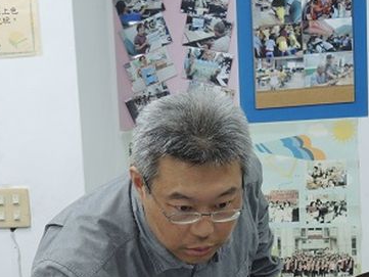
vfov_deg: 15.7
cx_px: 117
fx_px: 992
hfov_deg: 21.0
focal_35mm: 93
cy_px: 260
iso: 250
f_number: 2.5
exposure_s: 1/50
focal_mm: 9
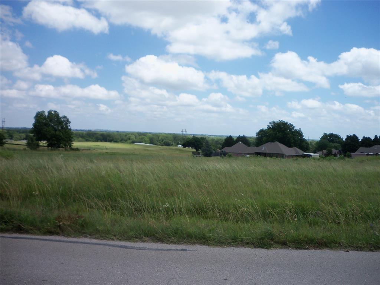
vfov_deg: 37.7
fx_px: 417
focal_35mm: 38
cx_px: 190
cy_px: 142
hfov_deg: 49.0
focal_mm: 6.3
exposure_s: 1/640
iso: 100
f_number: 3.5
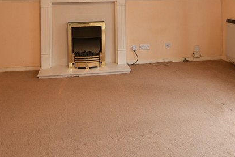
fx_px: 242
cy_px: -16
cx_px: 111
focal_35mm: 37
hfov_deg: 51.8
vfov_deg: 31.8
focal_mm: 10
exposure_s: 1/1.6
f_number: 8
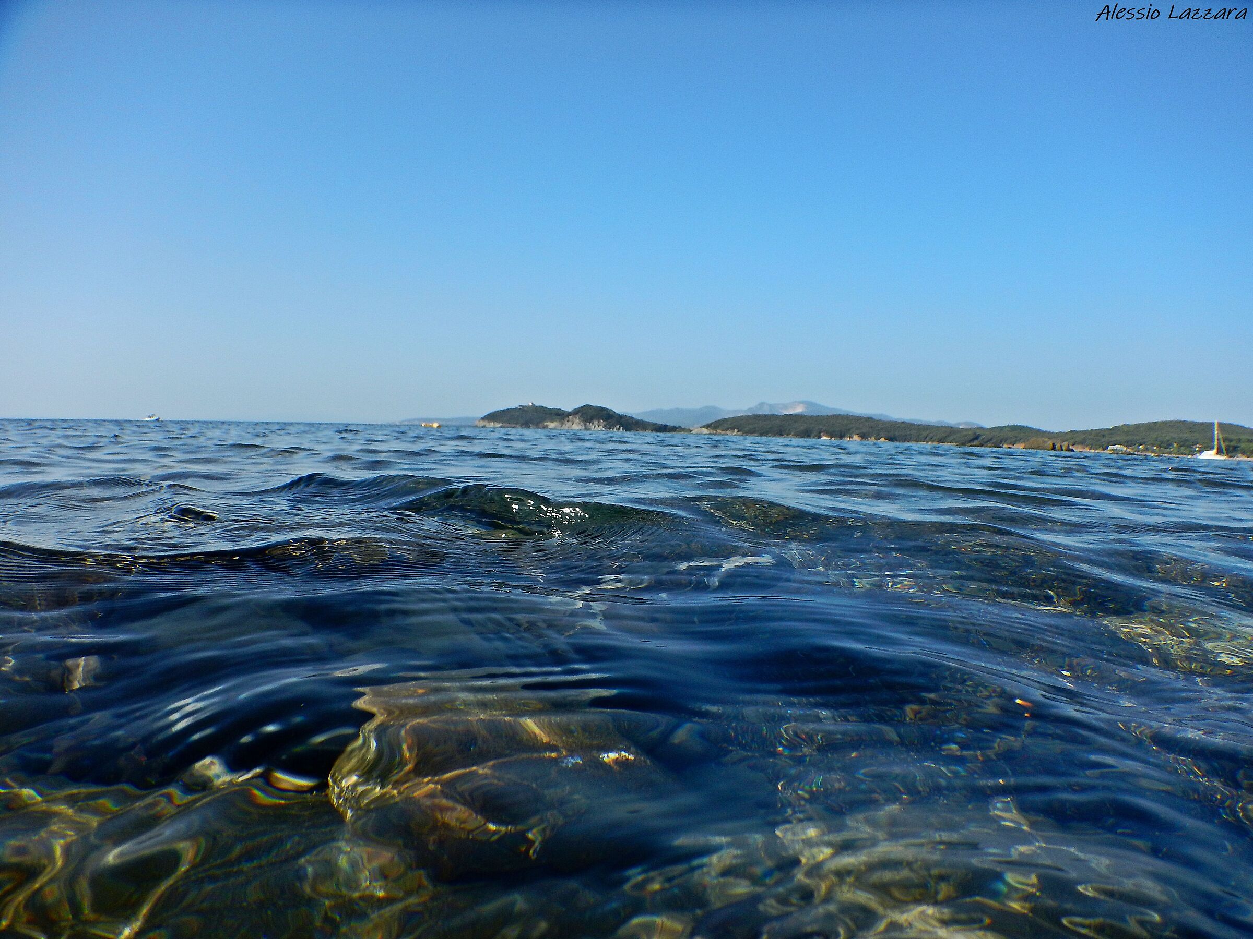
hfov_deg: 71.6
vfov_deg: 56.8
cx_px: 626
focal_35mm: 24
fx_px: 869
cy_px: 470
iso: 125
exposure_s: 1/1000
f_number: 4.1
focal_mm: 4.3
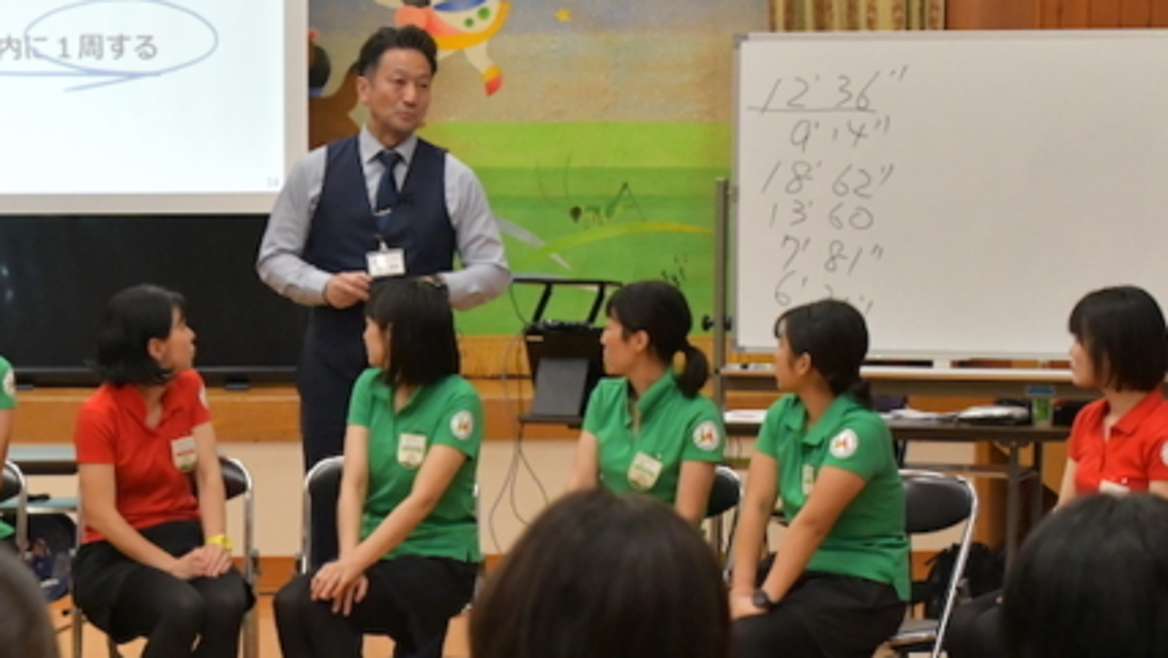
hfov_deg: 15.1
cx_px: 243
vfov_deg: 8.6
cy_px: 584
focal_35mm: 141
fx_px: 4368
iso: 4000
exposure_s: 1/160
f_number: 6.3
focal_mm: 50
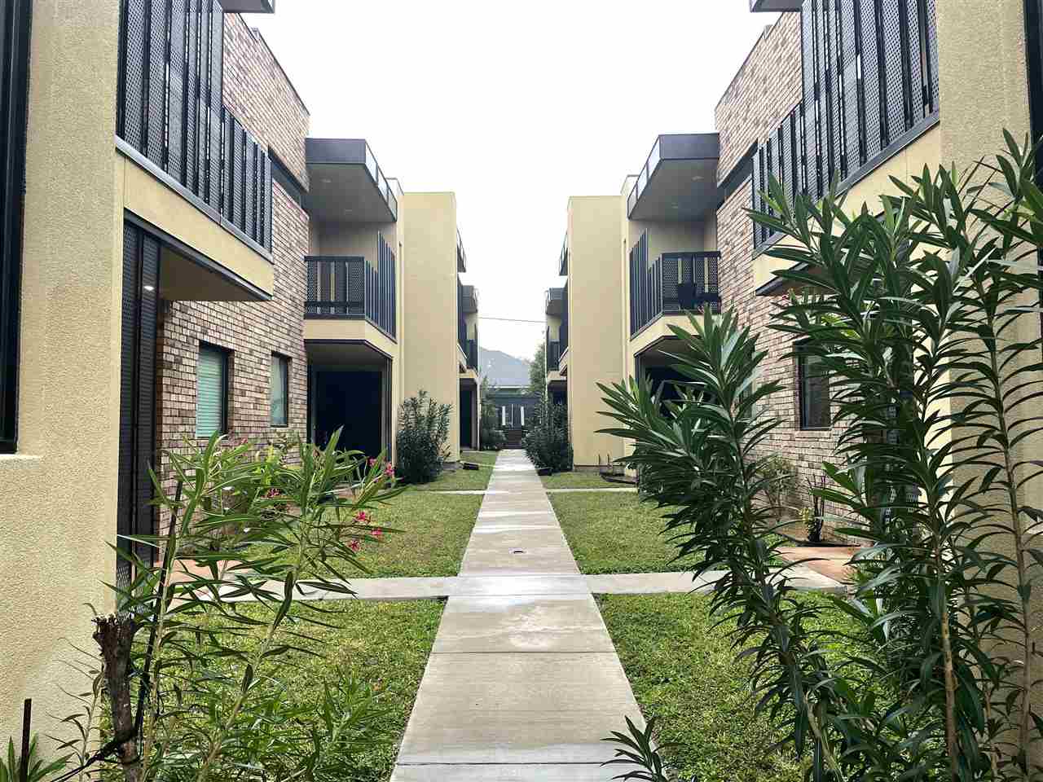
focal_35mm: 26
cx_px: 522
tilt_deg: +2.4
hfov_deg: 67.3
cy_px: 391
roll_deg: +1.2
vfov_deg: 53.1
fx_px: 783
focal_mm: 4.2
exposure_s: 1/121
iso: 40
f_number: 1.6
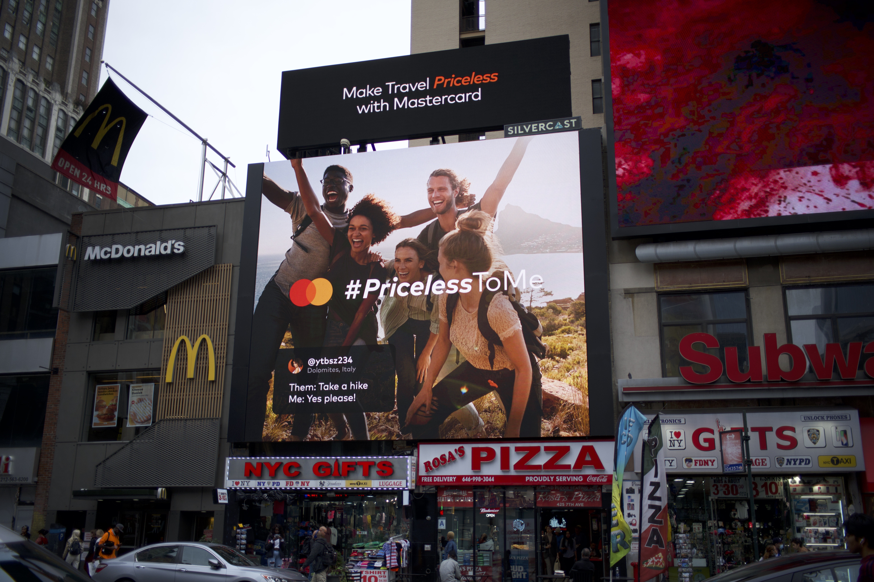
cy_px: 291
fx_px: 850
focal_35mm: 35
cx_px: 437
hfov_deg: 54.4
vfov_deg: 37.9
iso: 320
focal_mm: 23
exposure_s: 1/8000
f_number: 1.2
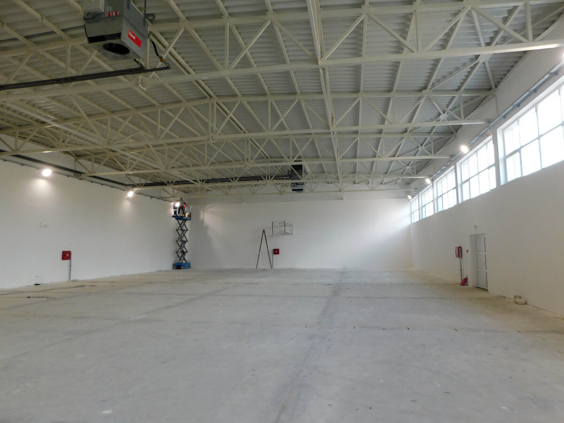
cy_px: 212
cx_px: 282
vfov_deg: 58.9
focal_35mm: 23
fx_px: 375
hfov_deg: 73.9
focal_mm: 4
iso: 125
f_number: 3
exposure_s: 1/80
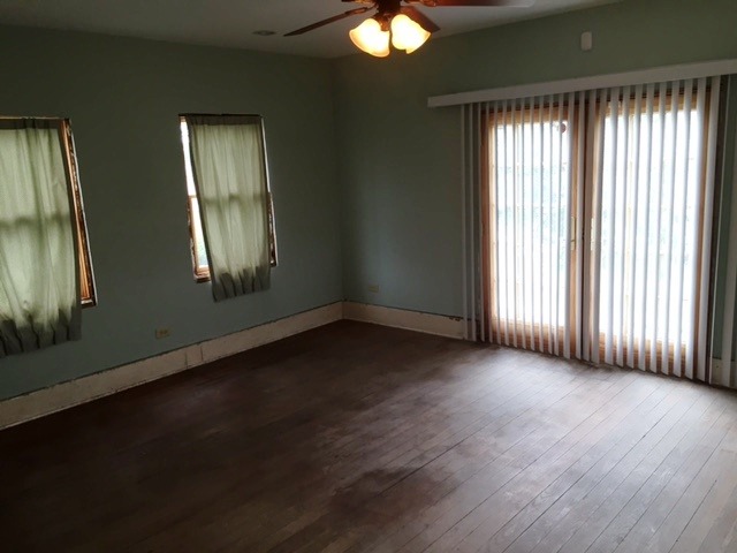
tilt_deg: -10.0
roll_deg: +2.4
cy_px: 276
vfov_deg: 48.2
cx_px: 368
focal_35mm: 29
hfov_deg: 61.7
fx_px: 617
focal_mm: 4.15
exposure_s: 1/30
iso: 32
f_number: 2.2
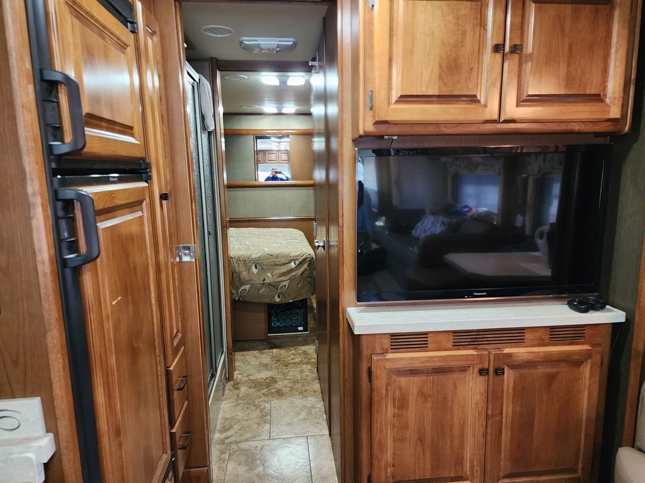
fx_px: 429
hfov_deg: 73.9
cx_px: 322
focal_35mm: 23
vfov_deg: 58.9
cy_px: 242
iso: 640
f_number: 1.8
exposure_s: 1/40
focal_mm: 6.4
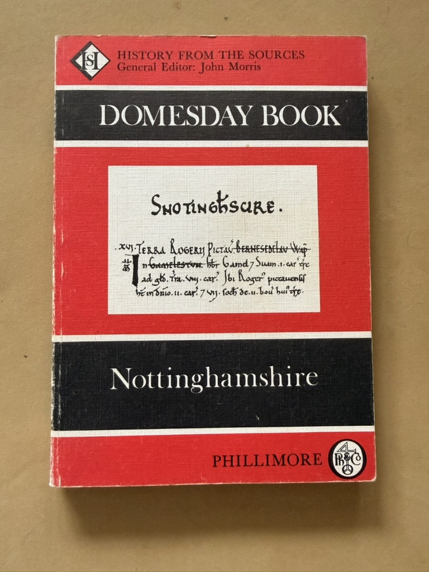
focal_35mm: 24
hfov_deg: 56.8
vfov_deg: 71.6
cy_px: 286
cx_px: 214
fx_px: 397
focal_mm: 2.22
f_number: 2.2
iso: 320
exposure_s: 1/99
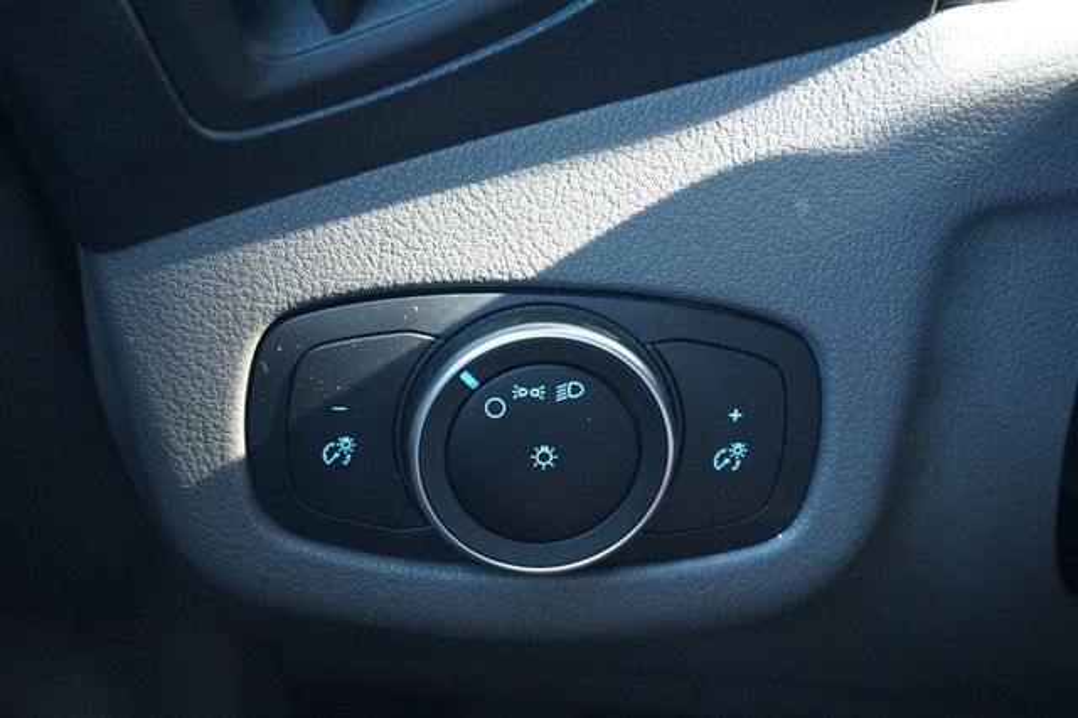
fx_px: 1437
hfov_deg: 41.1
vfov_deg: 28.0
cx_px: 539
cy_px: 359
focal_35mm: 48
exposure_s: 1/50
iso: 3200
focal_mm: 32
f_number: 5
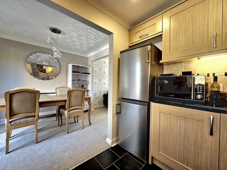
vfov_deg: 89.9
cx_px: 114
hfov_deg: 106.2
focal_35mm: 13
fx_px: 85
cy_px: 85
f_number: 2.2
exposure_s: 1/50
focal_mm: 2.2
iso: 125
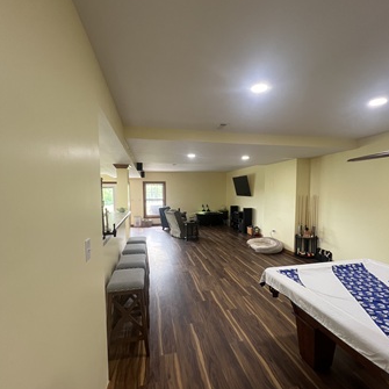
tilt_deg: -4.9
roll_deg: +0.6
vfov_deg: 87.2
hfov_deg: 87.4
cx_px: 201
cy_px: 211
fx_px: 203
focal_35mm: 16
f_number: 1.8
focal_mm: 1.57
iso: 160
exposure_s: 1/60
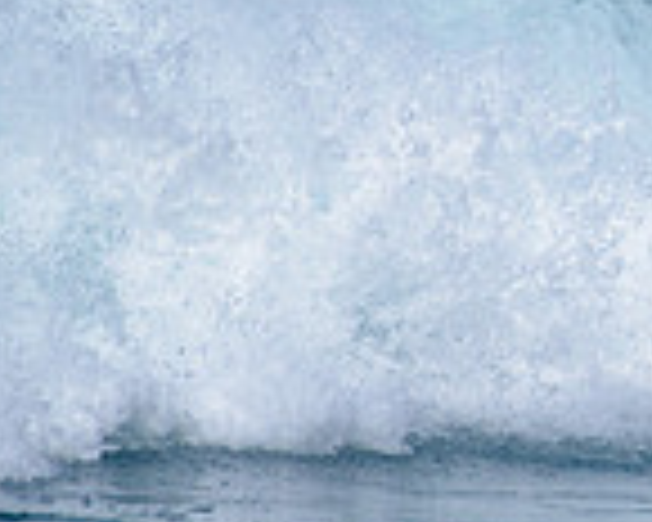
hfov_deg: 0.9
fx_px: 39674
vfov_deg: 0.8
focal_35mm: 2056
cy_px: 10
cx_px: 1207
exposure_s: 1/2000
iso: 160
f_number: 5.6
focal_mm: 500
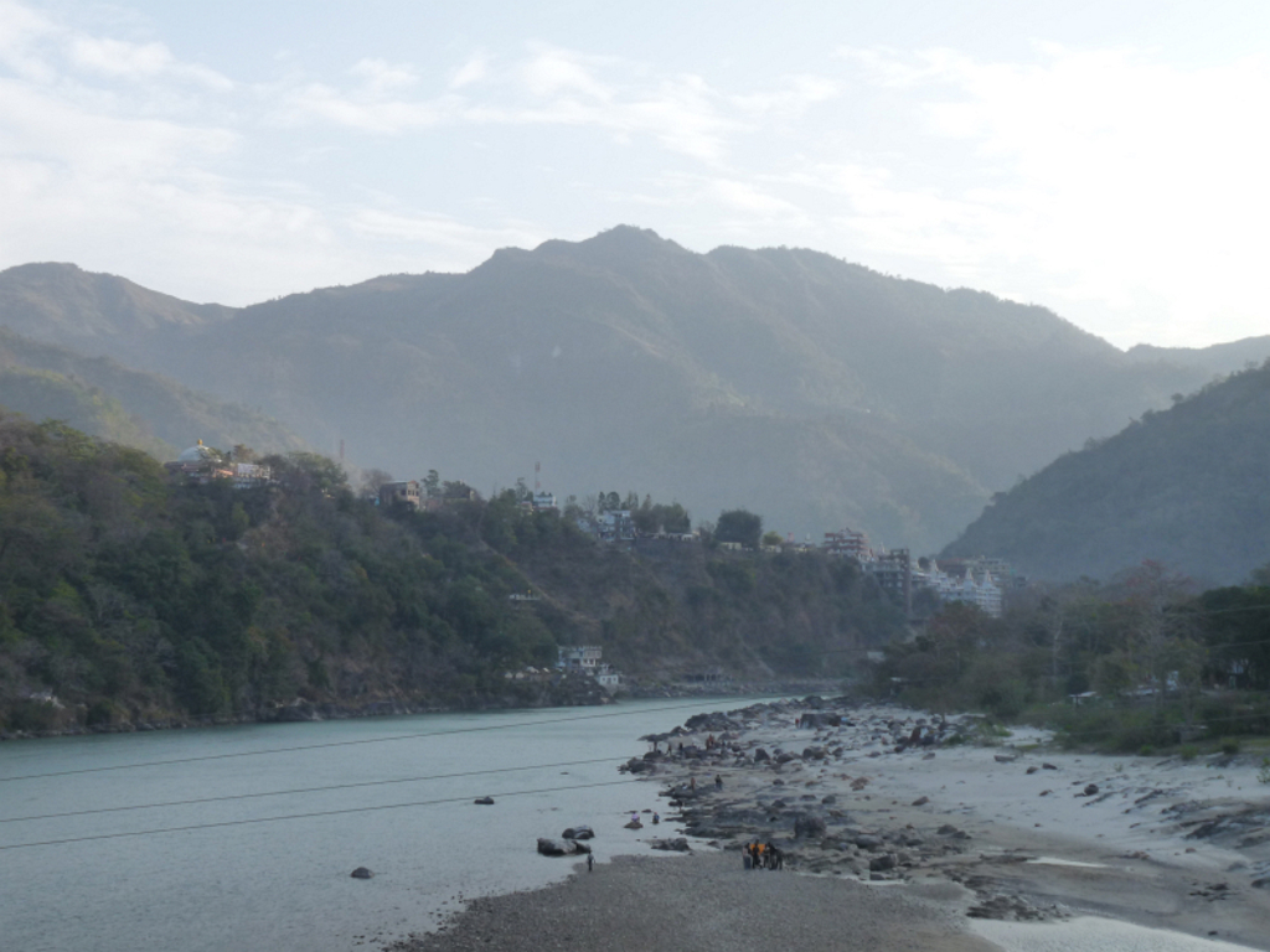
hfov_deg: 32.7
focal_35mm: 59
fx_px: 2165
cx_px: 635
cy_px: 476
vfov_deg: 24.8
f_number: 5.6
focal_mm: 10.4
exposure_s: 1/250
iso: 160
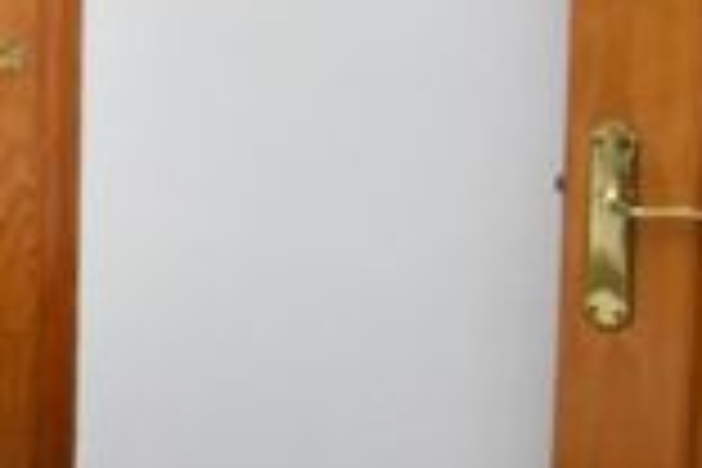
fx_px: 1326
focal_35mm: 68
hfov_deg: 19.0
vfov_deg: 18.5
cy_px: -148
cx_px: -682
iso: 800
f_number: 4.5
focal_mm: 10
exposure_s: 1/200
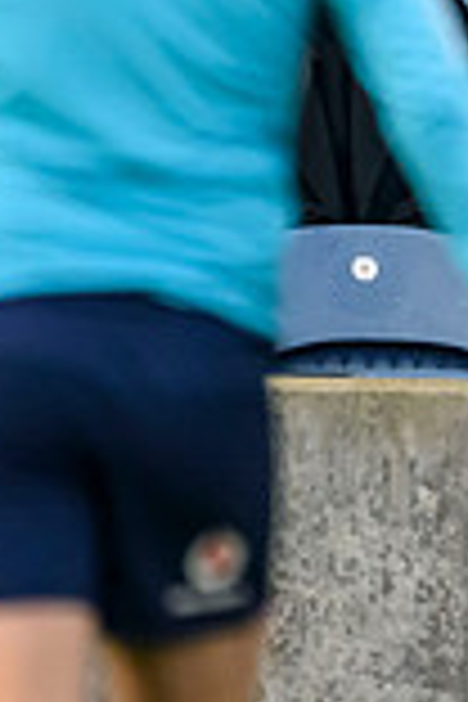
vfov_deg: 0.5
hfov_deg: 0.4
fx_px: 76298
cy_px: 122
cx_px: 1473
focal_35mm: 3913
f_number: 5.6
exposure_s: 1/1600
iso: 3200
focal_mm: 784
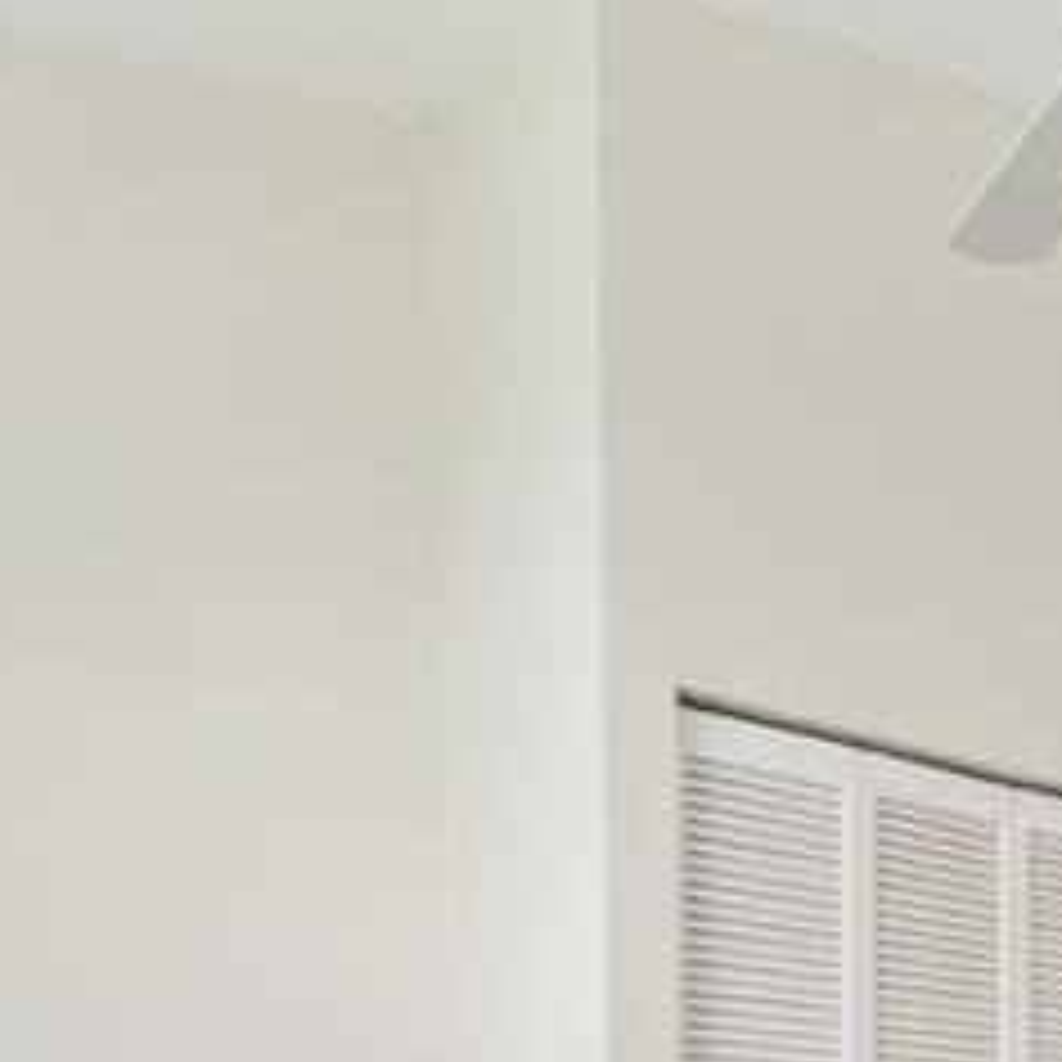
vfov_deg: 30.6
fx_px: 1666
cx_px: 1418
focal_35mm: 48
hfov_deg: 28.3
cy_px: 1235
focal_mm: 13
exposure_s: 1/20
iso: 100
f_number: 8
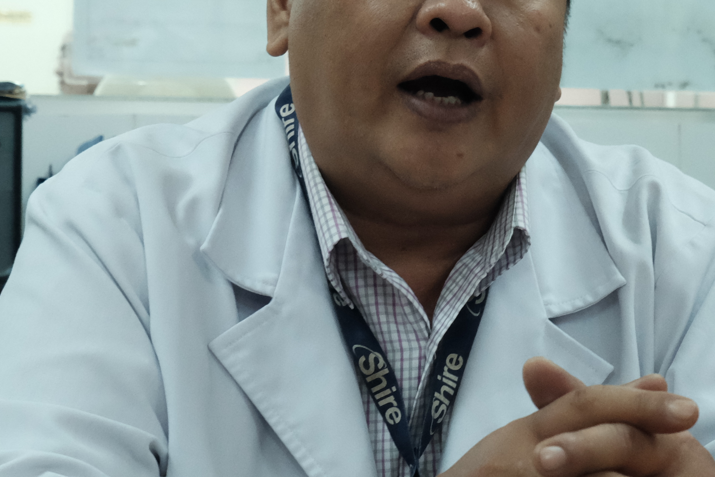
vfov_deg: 12.2
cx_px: 578
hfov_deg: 18.1
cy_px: 256
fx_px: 2224
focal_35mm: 112
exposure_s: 1/38
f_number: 5.6
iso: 3200
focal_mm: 27.9
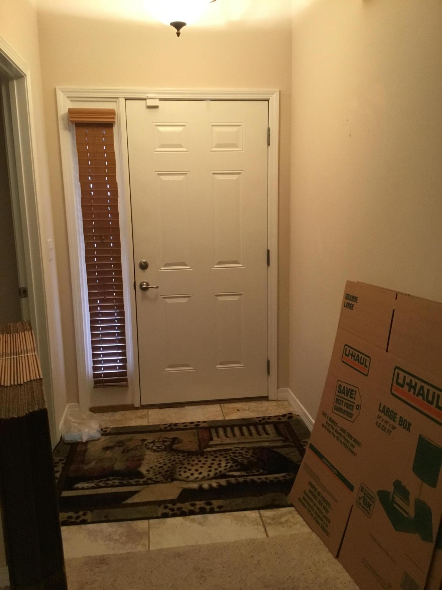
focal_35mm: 31
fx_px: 528
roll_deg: +2.3
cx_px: 221
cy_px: 295
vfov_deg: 58.4
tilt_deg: -9.8
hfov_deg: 45.4
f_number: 2.4
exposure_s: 1/33
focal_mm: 3.3
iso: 200
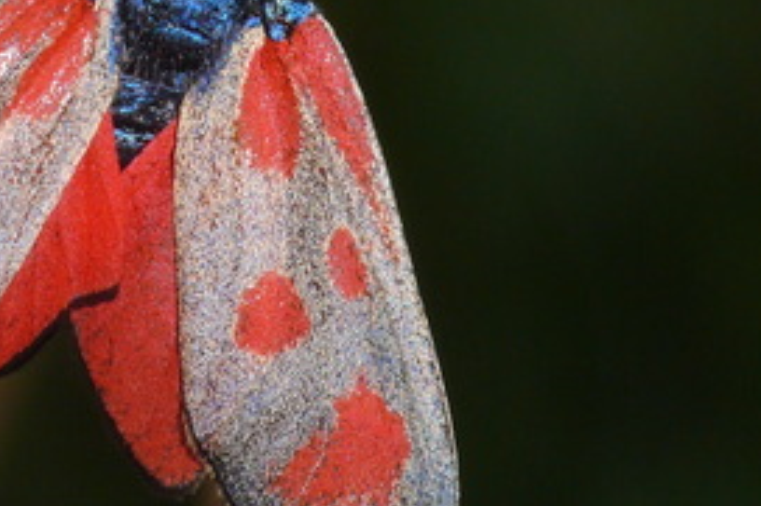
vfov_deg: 3.0
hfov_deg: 4.5
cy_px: 39
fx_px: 9675
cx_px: 176
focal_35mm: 458
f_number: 11
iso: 200
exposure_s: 1/640
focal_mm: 39.5
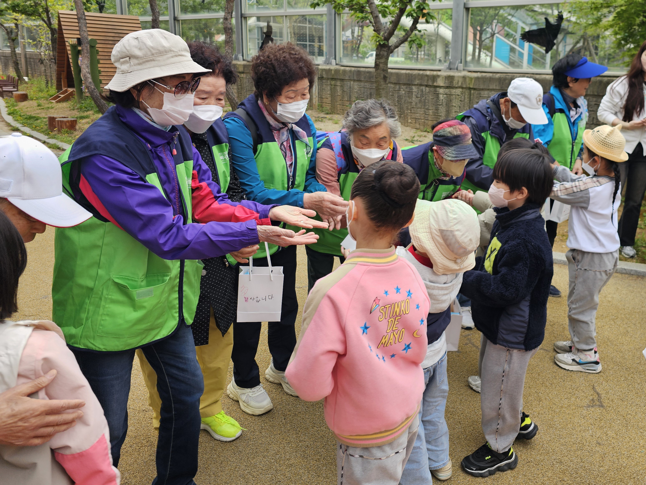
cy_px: 242
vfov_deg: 58.9
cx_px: 323
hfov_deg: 73.9
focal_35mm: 23
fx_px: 429
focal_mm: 6.3
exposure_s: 1/182
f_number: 1.7
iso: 12
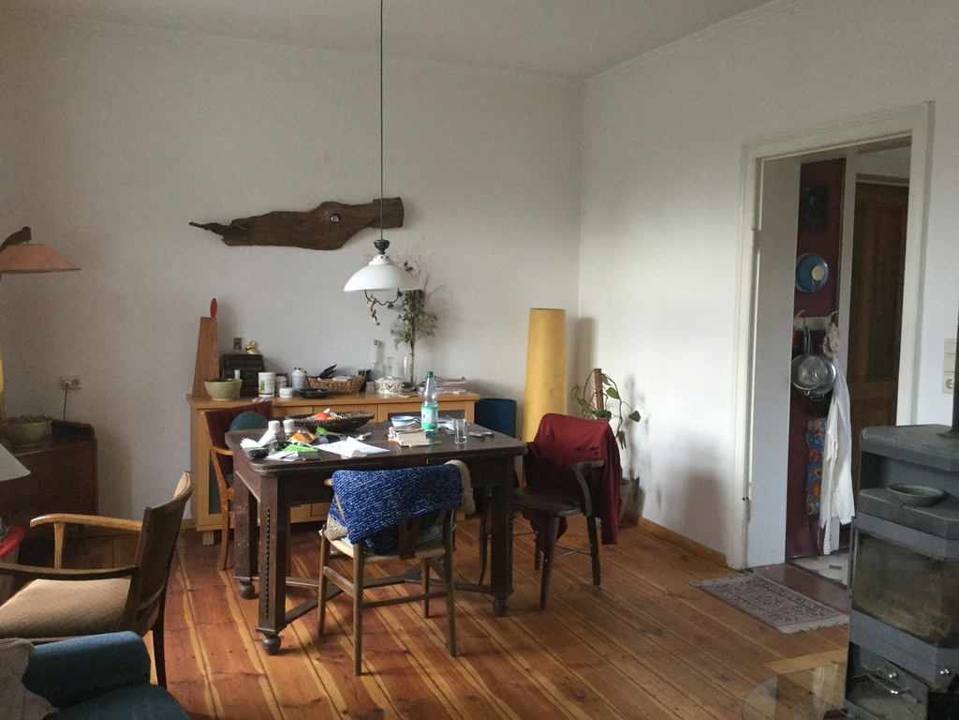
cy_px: 360
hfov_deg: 58.4
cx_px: 480
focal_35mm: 31
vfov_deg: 45.4
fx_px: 859
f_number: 2.4
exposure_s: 1/33
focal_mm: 3.3
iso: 125
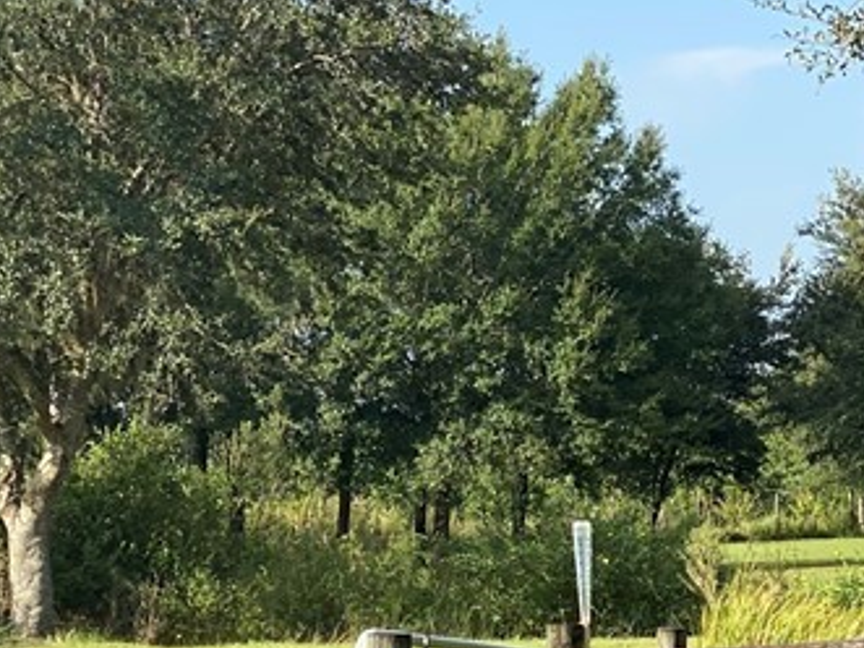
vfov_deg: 9.1
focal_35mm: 161
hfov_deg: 12.2
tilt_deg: -2.2
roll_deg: -0.7
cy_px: 687
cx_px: 783
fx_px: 4017
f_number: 2
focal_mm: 6
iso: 20
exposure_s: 1/705
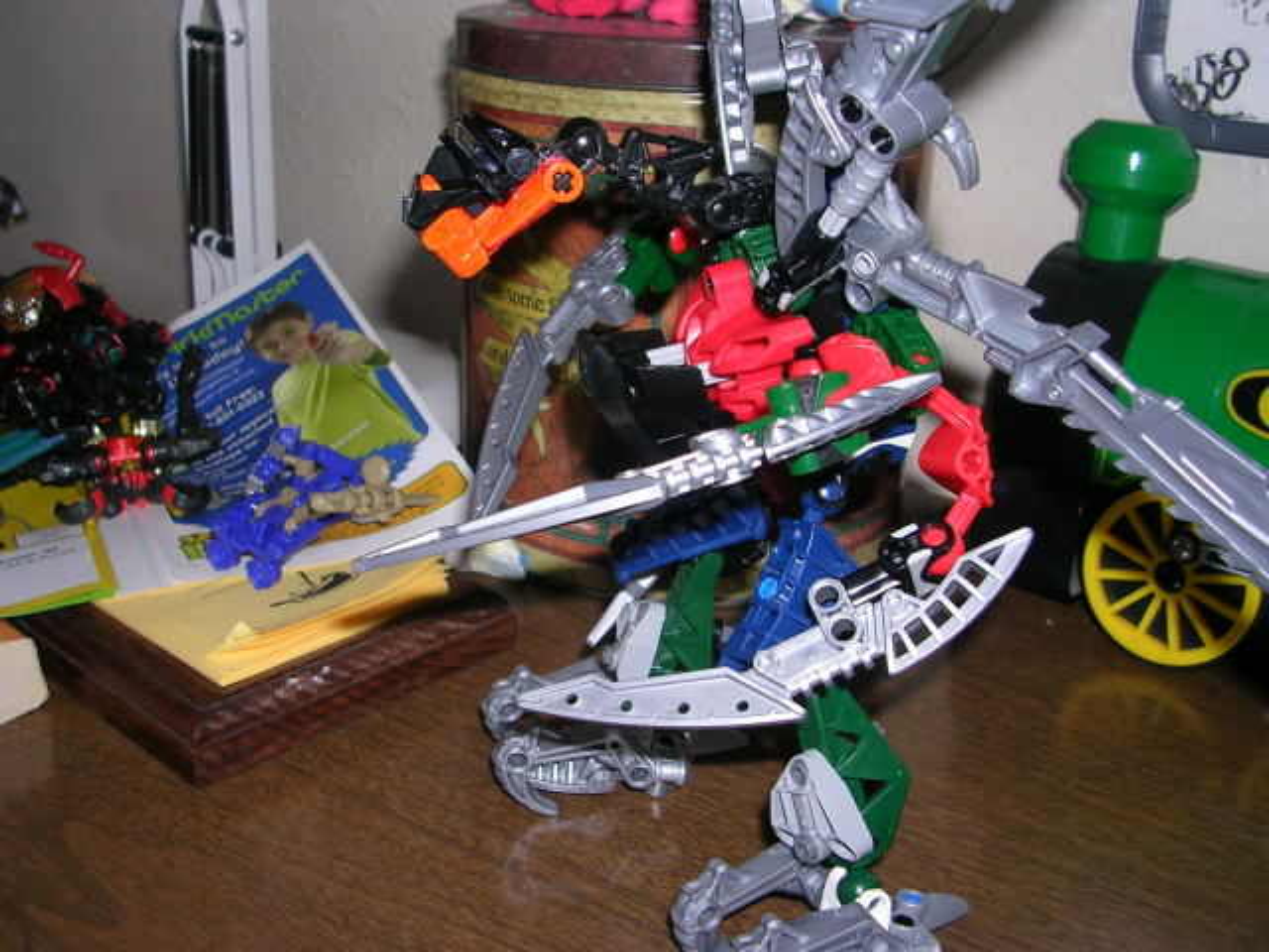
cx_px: 634
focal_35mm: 38
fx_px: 1393
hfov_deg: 49.0
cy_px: 476
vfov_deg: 37.7
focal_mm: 5.8
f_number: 2.8
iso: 50
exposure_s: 1/60.1
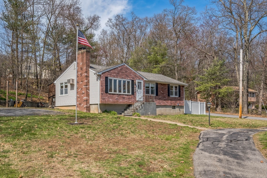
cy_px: 89
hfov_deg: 54.4
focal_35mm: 35
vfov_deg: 37.9
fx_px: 260
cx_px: 134
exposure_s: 1/200
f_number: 9
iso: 100
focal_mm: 35
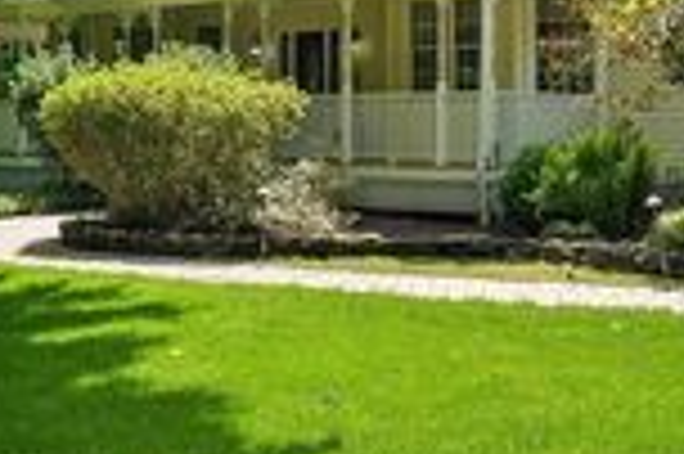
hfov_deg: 28.4
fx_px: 1310
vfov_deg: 19.6
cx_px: 590
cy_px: 115
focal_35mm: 69
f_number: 8
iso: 640
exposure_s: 1/250
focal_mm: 21
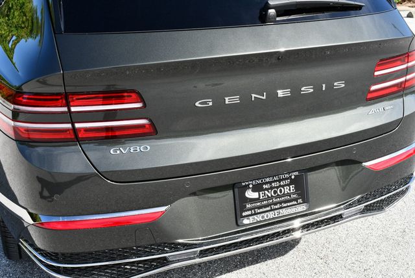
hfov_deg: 44.5
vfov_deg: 30.6
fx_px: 508
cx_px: 208
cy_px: 139
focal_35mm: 44
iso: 200
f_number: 8
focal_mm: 22
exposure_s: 1/250
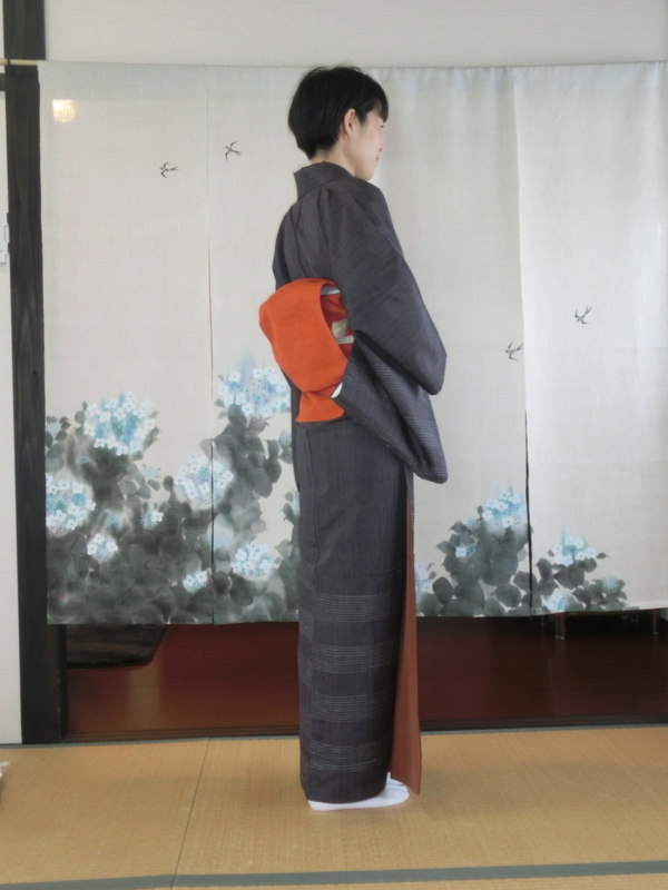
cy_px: 445
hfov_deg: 37.7
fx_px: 978
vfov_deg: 49.0
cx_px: 334
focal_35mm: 38
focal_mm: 6.67
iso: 400
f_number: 3.9
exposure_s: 1/60
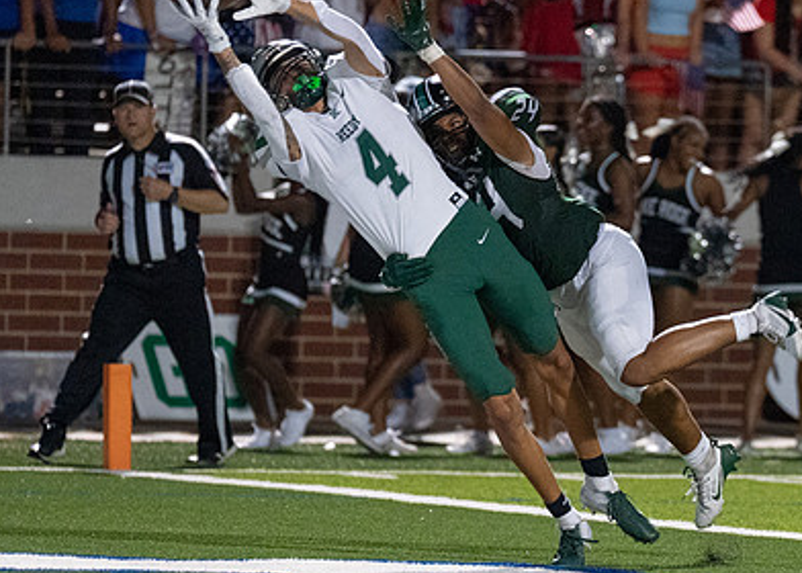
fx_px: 11571
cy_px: 390
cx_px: 679
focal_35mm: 508
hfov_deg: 4.0
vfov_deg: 2.8
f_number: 2.8
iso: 5000
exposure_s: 1/1250
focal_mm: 200
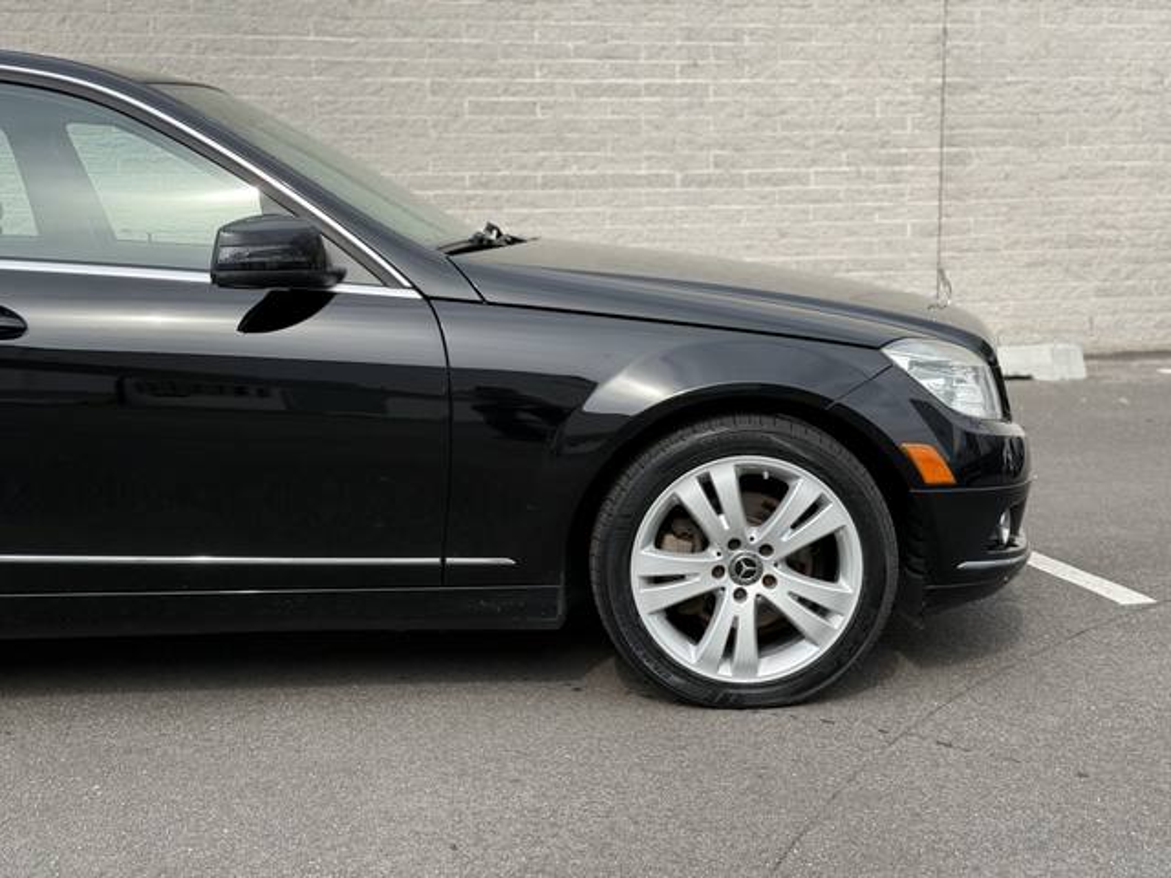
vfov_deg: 30.3
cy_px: 439
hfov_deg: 39.7
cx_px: 586
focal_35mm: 48
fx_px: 1624
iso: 64
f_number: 1.78
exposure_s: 1/2415
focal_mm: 6.76
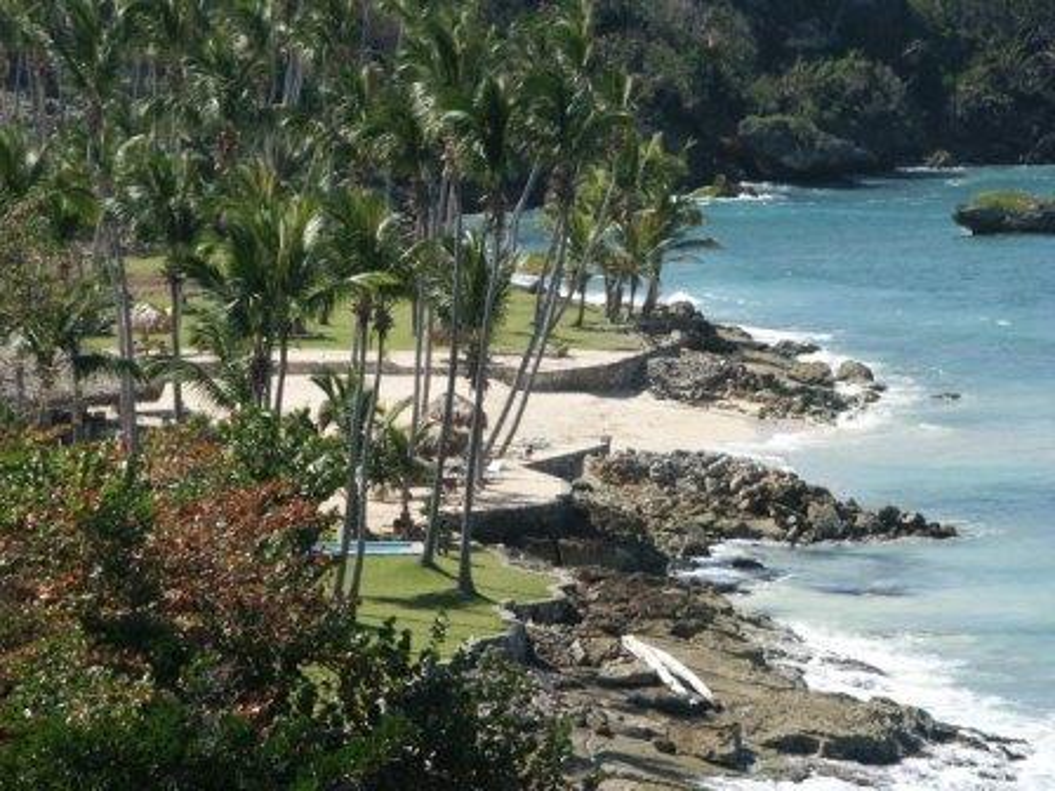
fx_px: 6095
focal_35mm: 200
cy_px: 396
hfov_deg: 9.9
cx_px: 528
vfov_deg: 7.4
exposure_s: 1/250
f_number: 8
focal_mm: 50.69
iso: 100
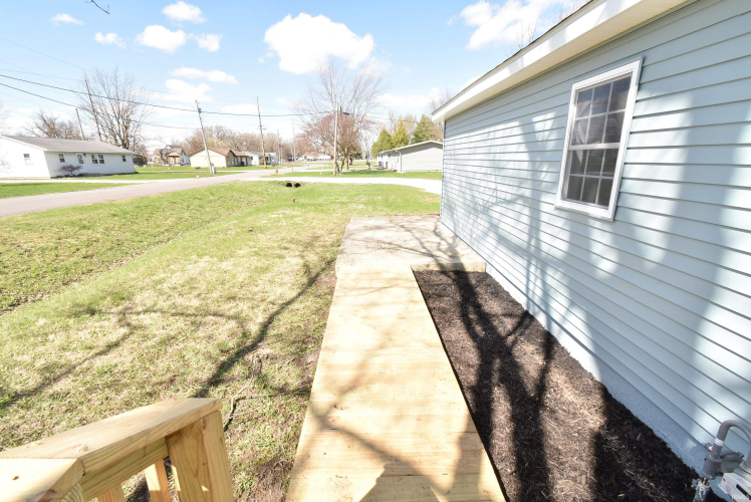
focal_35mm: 15
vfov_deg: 77.4
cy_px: 251
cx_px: 376
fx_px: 313
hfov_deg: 100.3
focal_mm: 10
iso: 400
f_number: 16
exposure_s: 1/80
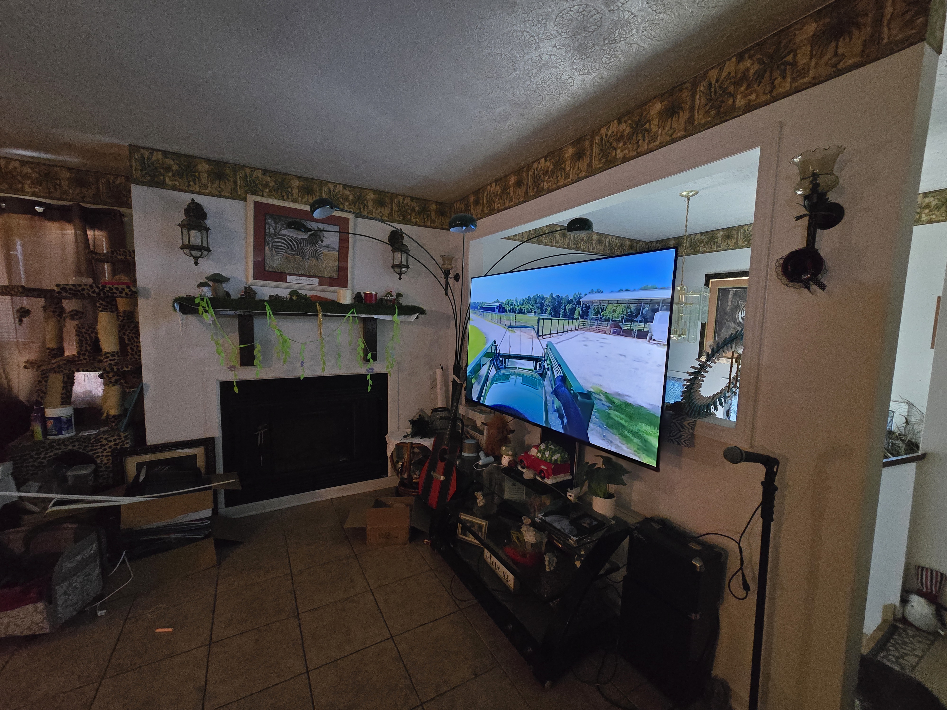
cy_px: 355
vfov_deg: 89.9
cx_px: 474
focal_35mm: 13
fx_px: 356
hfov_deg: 106.2
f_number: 2.2
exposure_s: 1/60
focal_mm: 2.2
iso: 1600
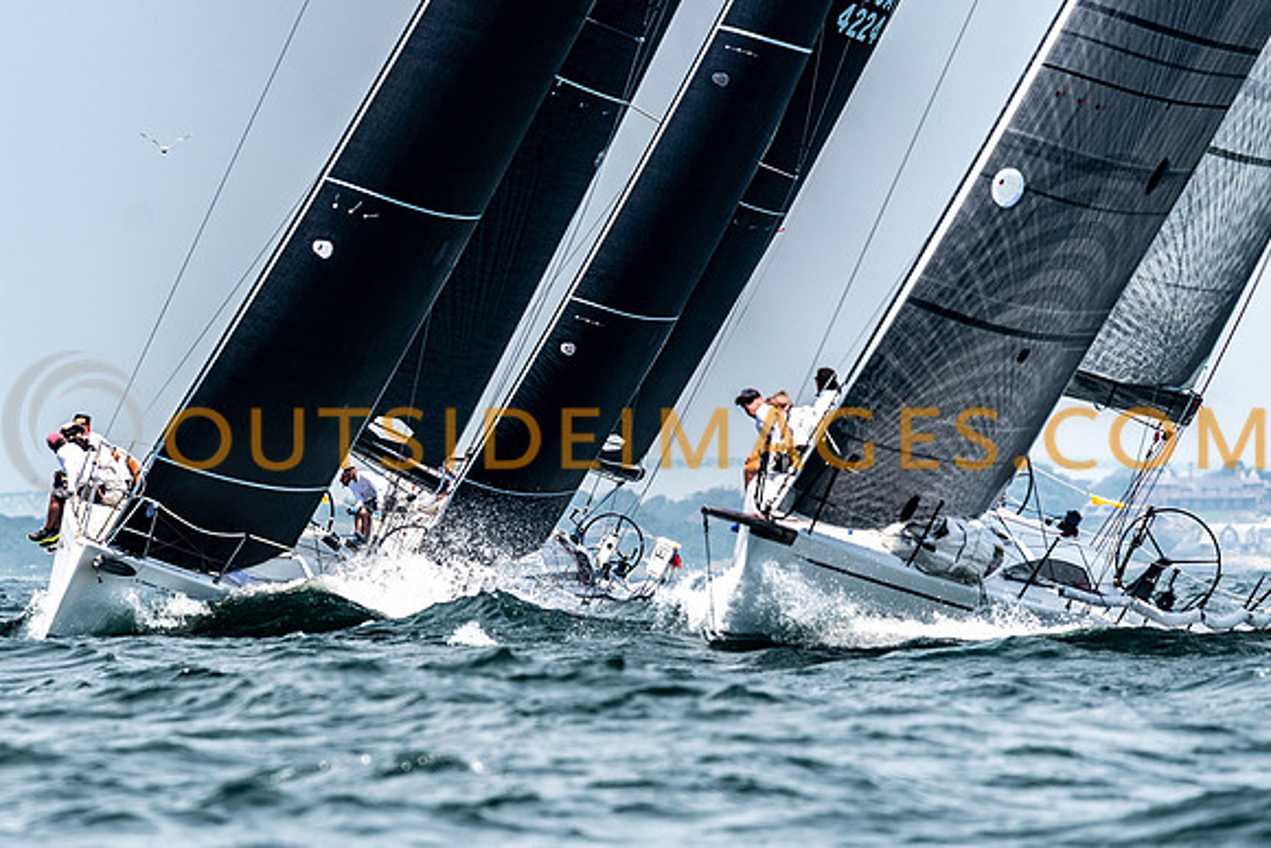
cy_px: 377
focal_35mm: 531
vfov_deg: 2.6
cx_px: 537
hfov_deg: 3.9
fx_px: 18760
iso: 320
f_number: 5.6
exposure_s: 1/2000
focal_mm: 300
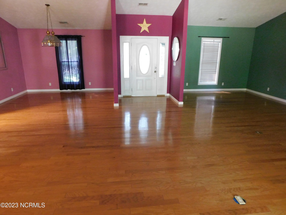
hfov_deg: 73.9
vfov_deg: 58.9
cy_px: 108
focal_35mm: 23
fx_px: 190
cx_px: 143
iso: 640
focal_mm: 4
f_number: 3
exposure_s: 1/8
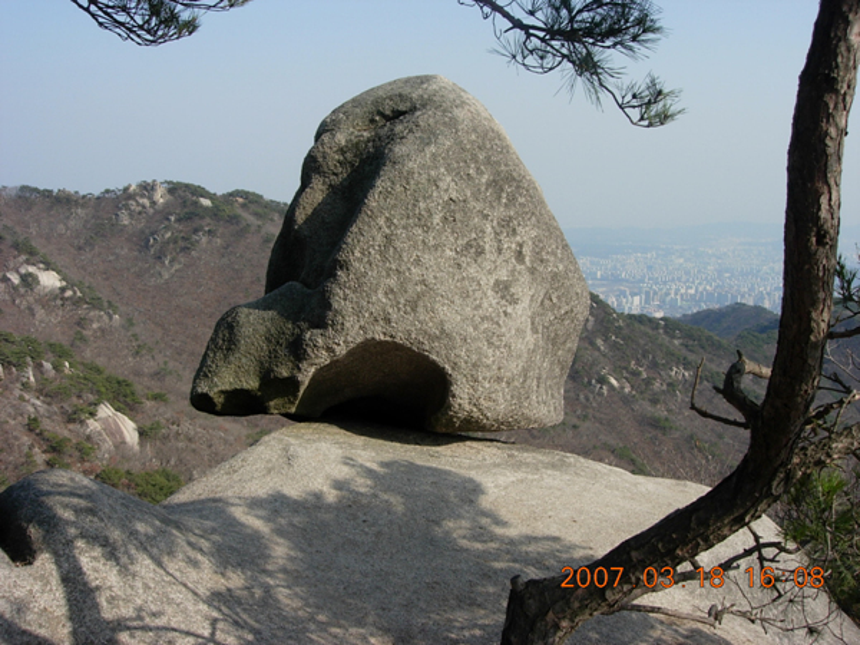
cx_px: 430
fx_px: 944
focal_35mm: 38
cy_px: 322
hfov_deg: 49.0
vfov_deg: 37.7
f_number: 4.8
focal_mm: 7.8
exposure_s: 1/558
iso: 64
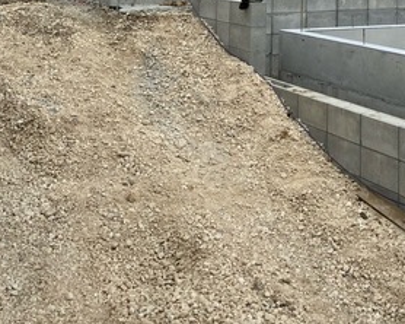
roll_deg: -1.4
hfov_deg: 29.5
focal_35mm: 63
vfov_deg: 21.2
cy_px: -134
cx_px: 312
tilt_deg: +7.9
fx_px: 755
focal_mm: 3.99
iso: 32
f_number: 1.8
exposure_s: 1/1215
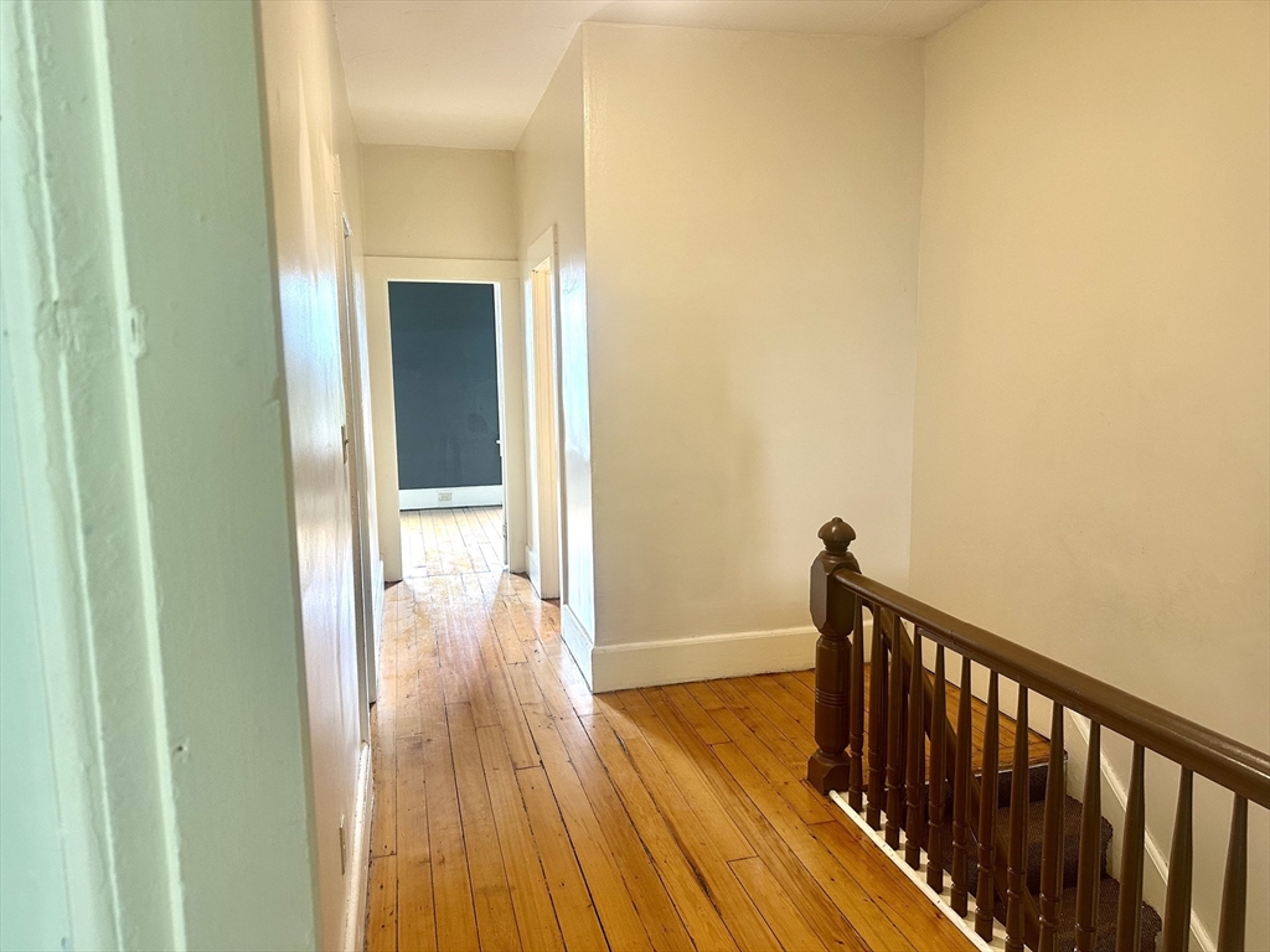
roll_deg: +1.1
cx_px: 635
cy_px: 476
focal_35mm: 24
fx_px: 881
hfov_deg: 71.6
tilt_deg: -6.7
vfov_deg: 56.8
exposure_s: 1/60
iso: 200
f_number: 1.78
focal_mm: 6.86
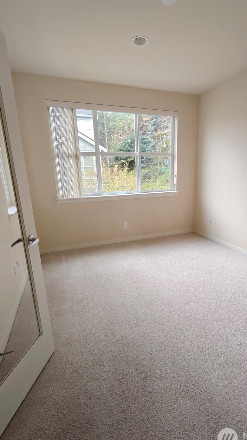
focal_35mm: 17
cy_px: 224
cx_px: 143
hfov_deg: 63.6
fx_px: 198
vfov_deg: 95.9
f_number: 2
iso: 640
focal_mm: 2.3
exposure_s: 1/92
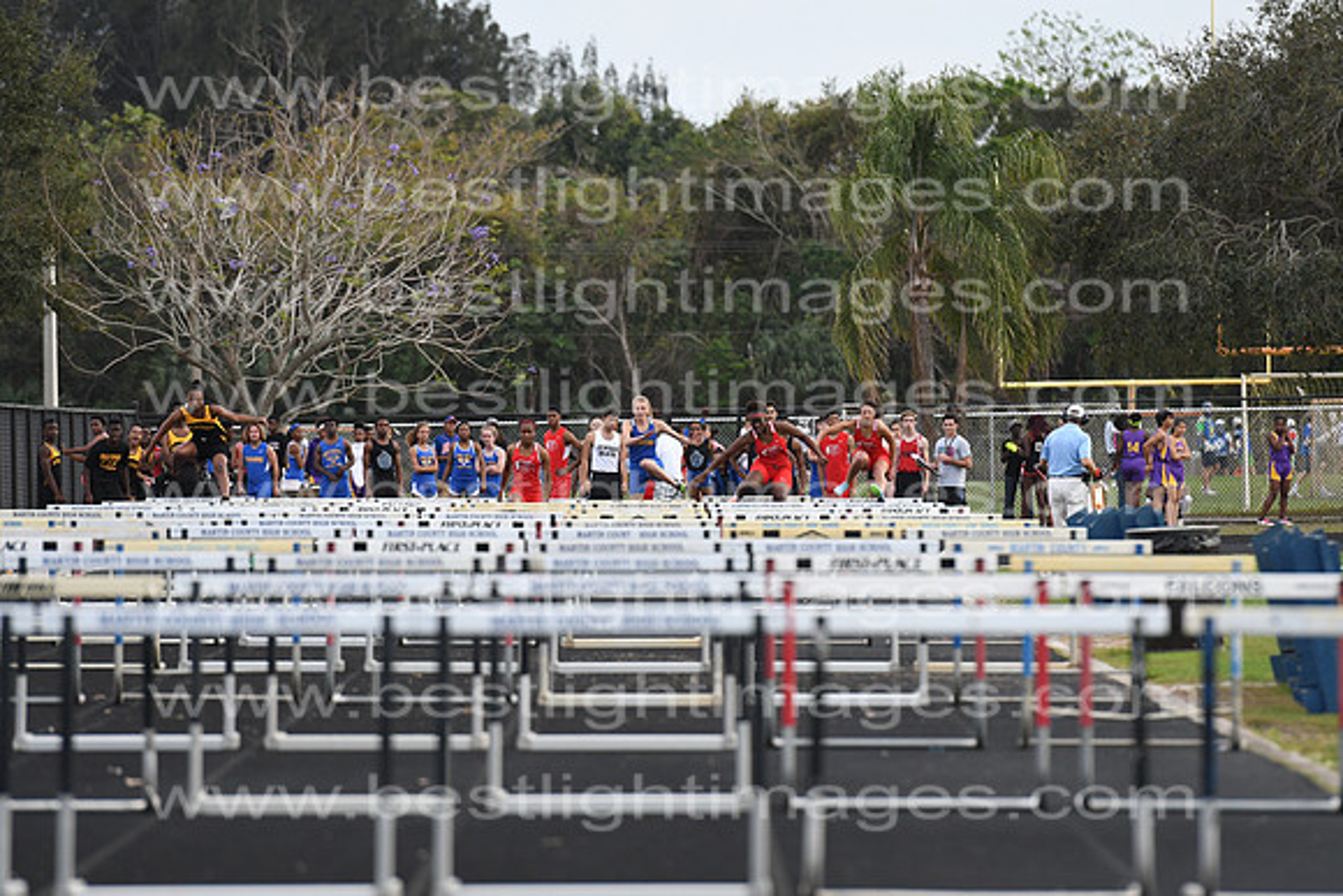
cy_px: 448
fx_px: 11194
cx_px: 672
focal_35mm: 300
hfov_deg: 6.9
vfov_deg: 4.6
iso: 800
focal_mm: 200
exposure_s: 1/2000
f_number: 4
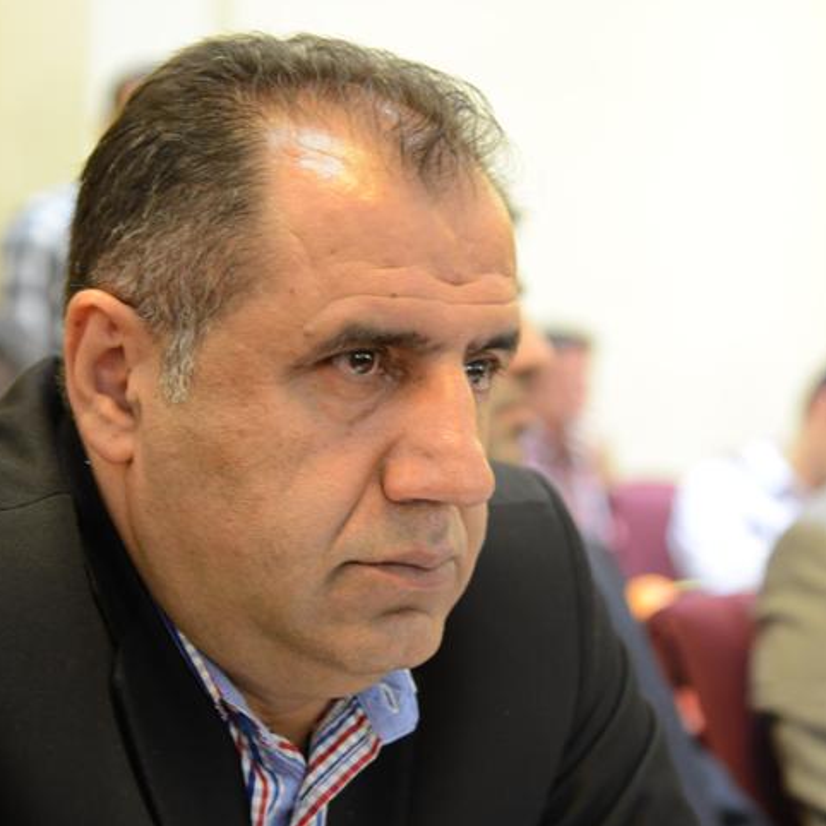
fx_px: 2511
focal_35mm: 93
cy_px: 421
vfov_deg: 18.7
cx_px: 427
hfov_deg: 18.7
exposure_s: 1/25
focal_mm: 66
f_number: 4
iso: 1600
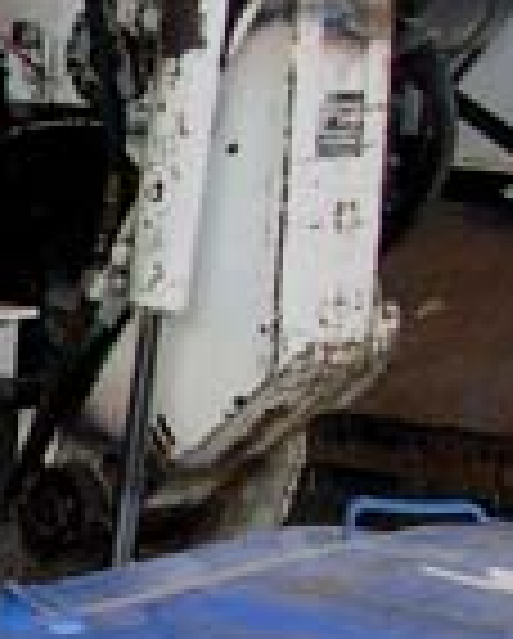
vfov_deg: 13.0
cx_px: -616
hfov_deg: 9.7
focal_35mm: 146
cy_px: 666
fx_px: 2765
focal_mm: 5.6
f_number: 2.7
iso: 100
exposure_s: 1/30
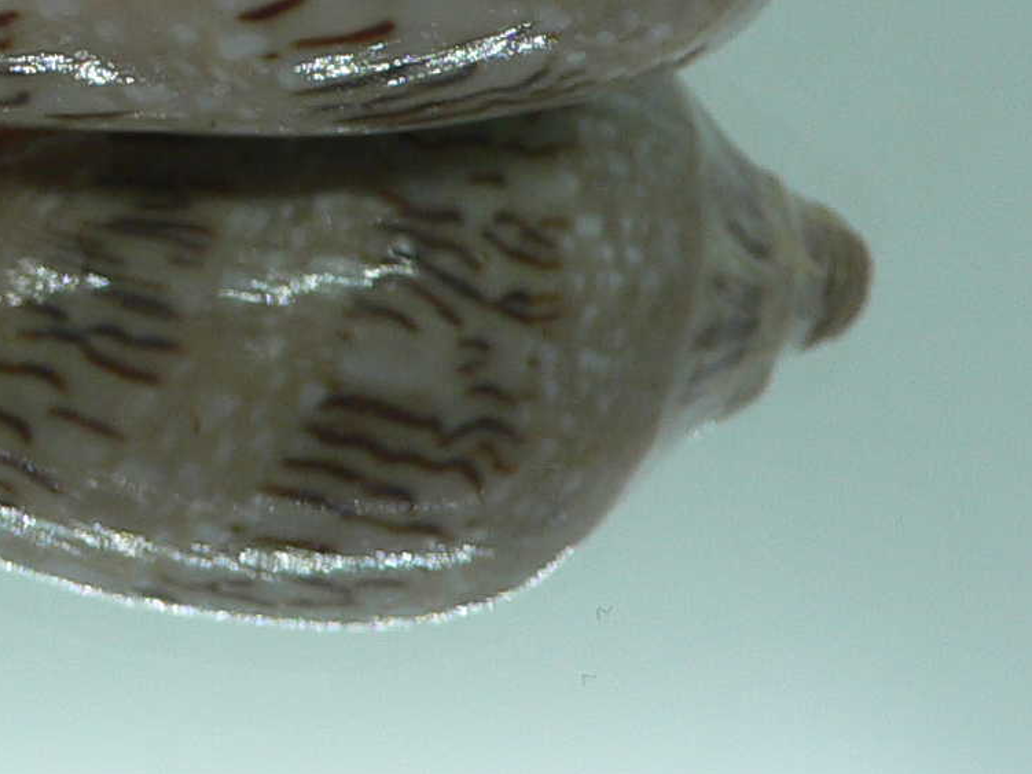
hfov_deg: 20.5
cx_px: 146
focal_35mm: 94
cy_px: -216
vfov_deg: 15.0
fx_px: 2802
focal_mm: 4.6
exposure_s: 1/60
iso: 80
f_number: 2.8
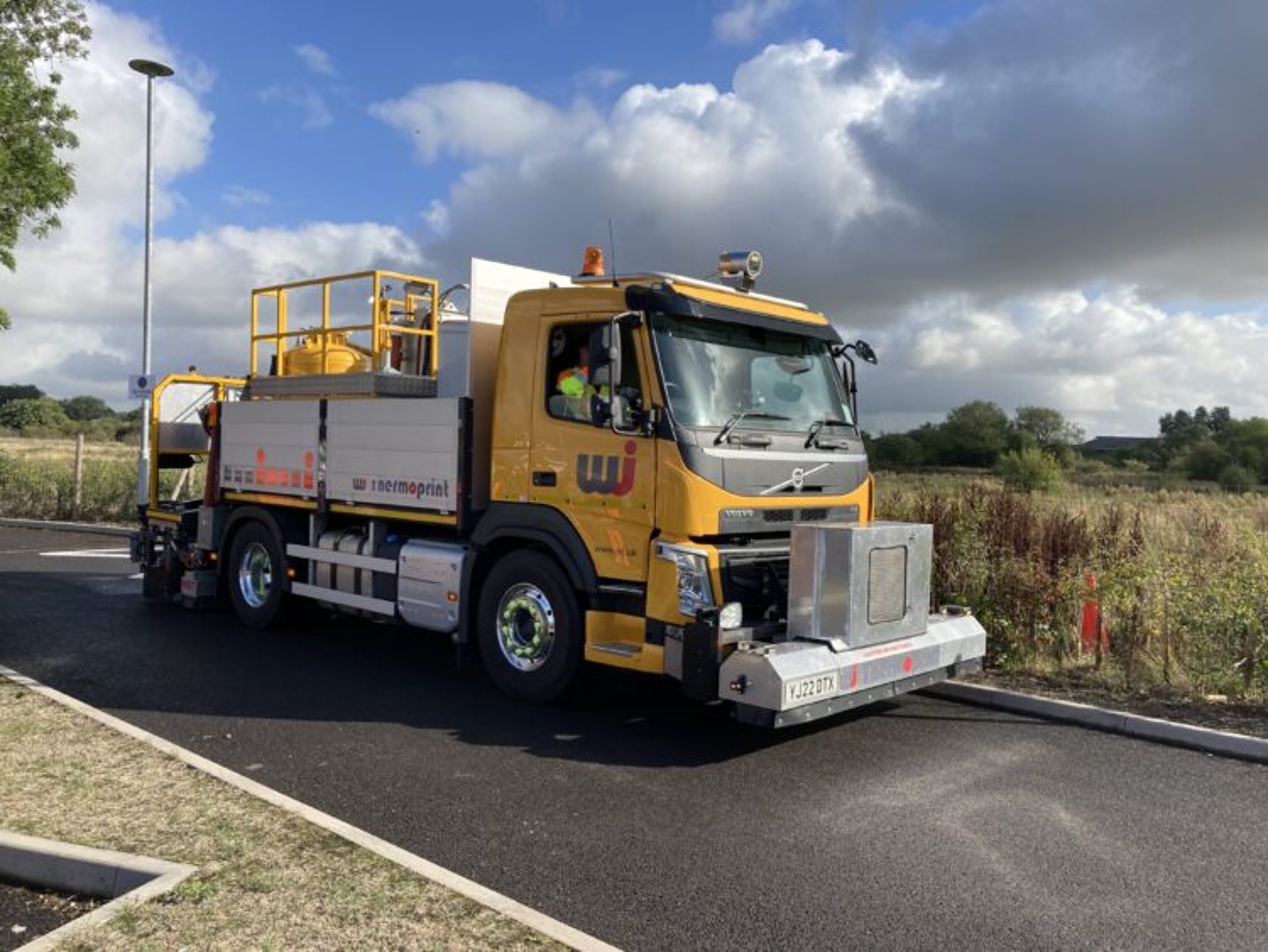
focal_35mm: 28
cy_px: 476
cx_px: 634
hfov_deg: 63.4
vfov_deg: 49.8
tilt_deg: -1.5
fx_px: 1026
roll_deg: -1.2
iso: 20
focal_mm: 3.99
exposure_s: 1/1621
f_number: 1.8
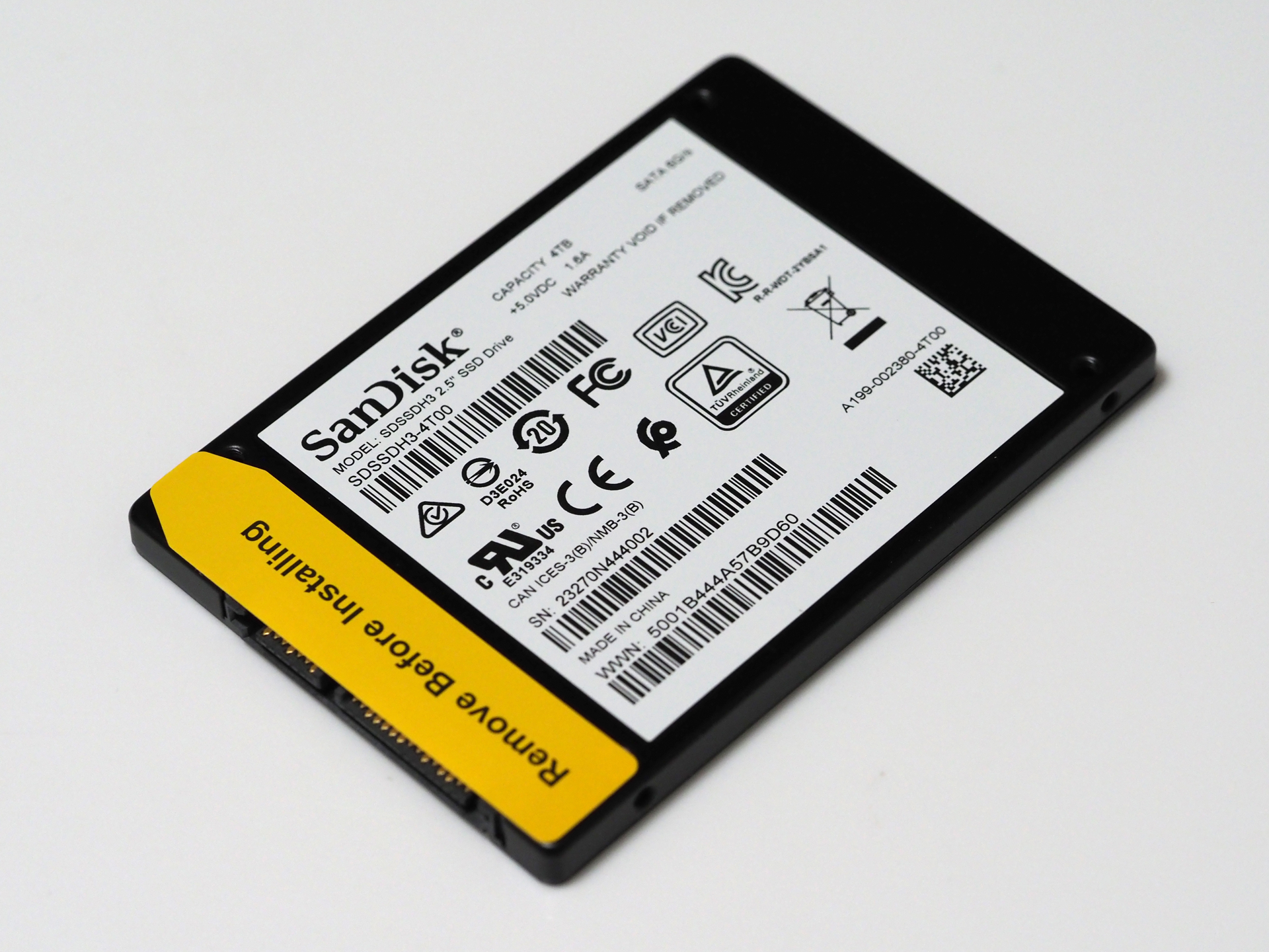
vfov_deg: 12.3
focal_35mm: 120
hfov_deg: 16.4
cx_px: 634
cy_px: 476
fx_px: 4399
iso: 1250
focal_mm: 60
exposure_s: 1/125
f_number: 4.5
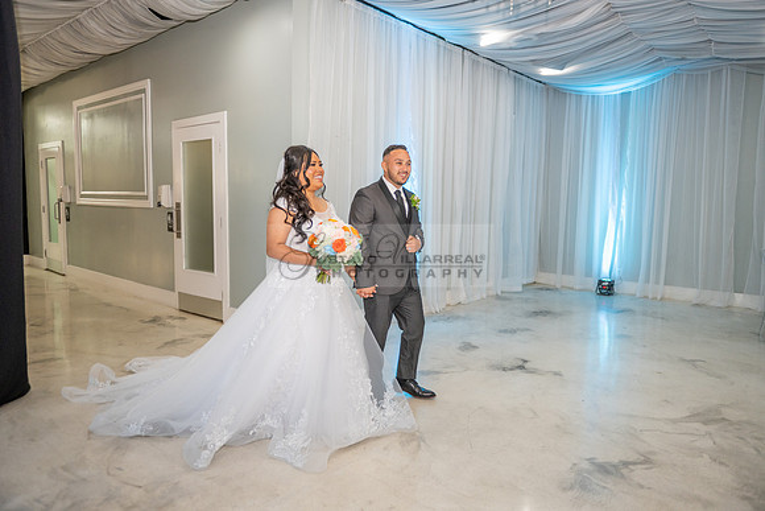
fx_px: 510
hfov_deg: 73.7
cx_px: 382
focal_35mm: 24
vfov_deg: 53.2
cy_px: 256
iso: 800
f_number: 3.2
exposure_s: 1/160
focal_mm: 24
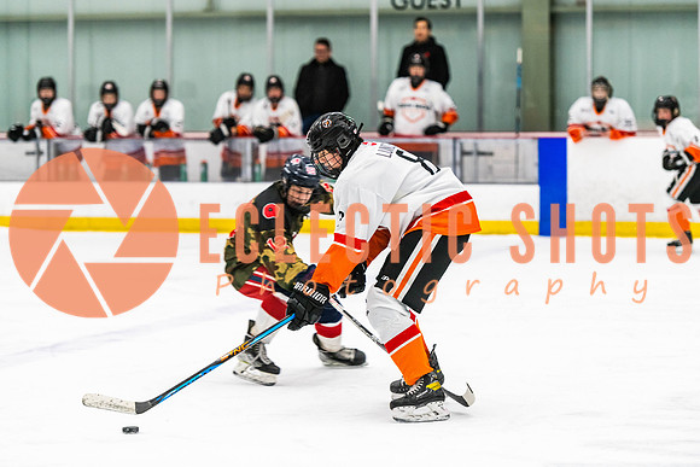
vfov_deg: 10.3
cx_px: 369
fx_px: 2579
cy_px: 233
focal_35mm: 133
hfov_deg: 15.5
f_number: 2.8
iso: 1600
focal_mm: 125
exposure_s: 1/640
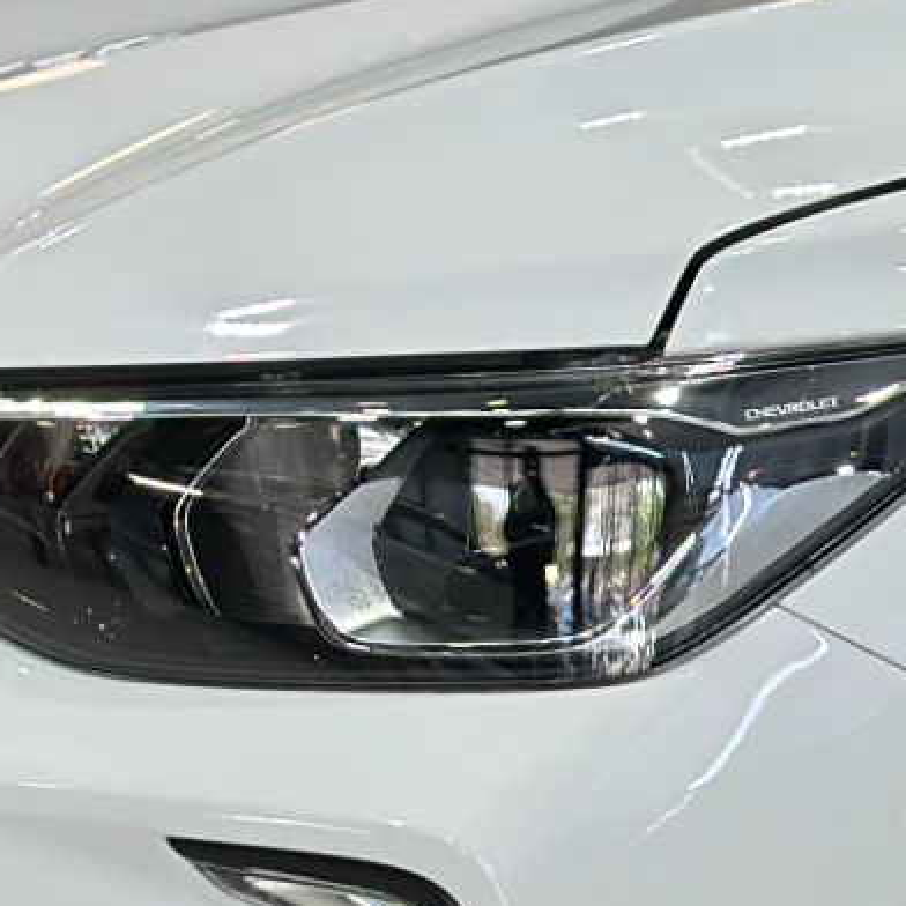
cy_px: 920
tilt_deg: -12.6
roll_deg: -0.9
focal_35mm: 208
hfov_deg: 8.3
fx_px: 6159
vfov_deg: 8.4
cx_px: 1109
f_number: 1.78
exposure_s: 1/125
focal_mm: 6.86
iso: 80
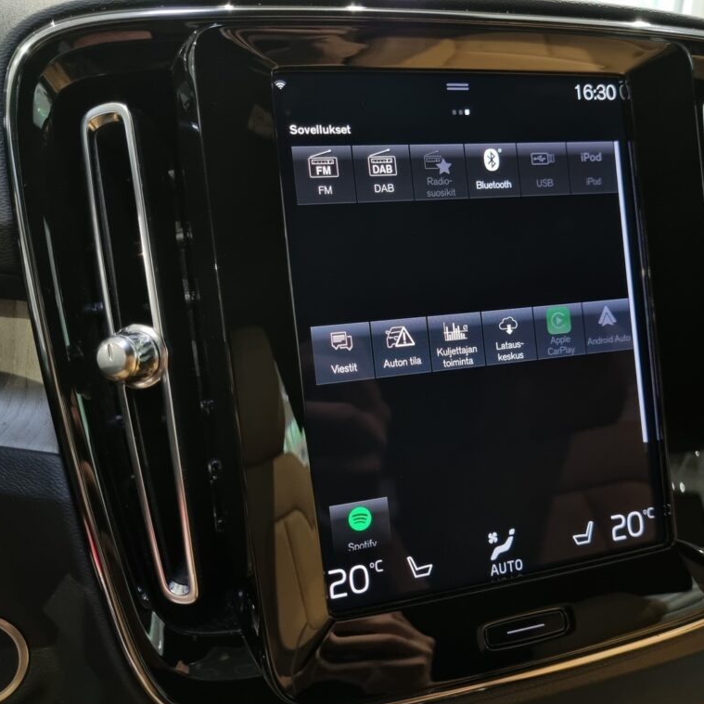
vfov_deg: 52.5
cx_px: 411
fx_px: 713
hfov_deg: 52.3
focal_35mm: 31
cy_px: 354
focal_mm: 5.4
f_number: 1.8
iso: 250
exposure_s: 1/42
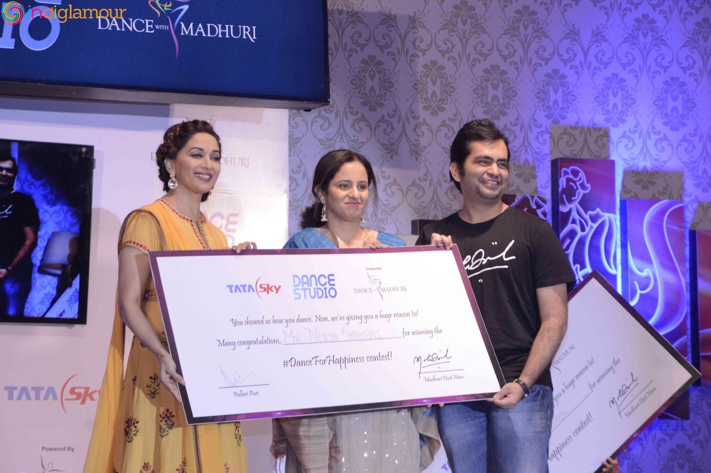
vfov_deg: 8.7
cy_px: 236
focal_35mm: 158
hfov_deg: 13.1
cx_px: 356
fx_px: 3108
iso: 1600
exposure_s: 1/200
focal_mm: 105
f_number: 9
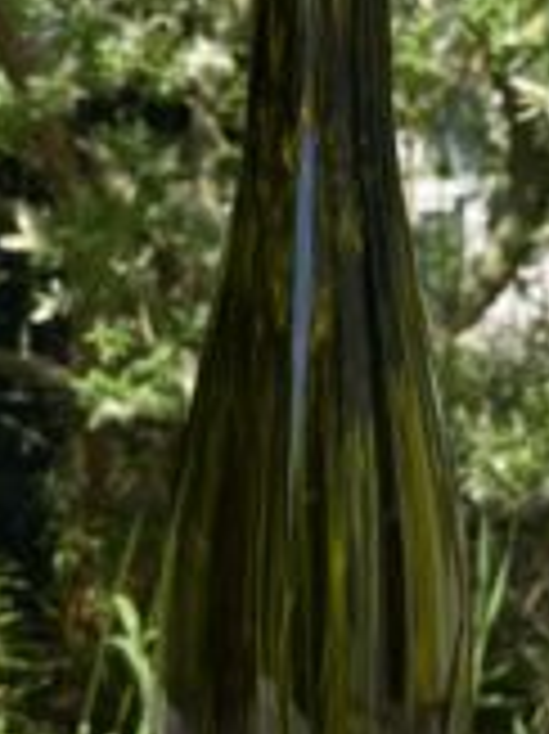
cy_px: 432
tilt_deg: -6.5
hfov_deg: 21.2
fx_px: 1461
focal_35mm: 69
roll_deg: -1.5
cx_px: 356
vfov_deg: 28.1
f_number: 1.8
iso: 32
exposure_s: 1/3300
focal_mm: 4.25
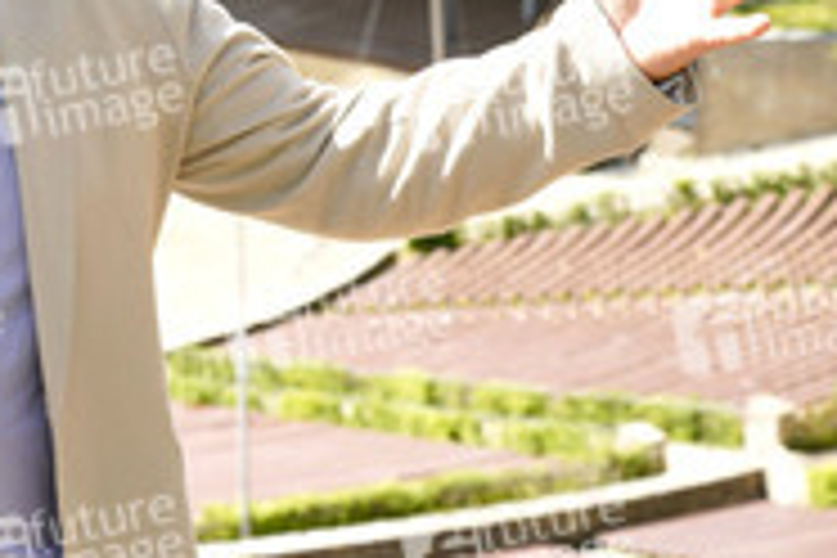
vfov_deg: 13.9
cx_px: -52
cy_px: -14
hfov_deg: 20.2
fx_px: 2255
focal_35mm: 97
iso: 100
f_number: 4.5
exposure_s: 1/250
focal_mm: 40
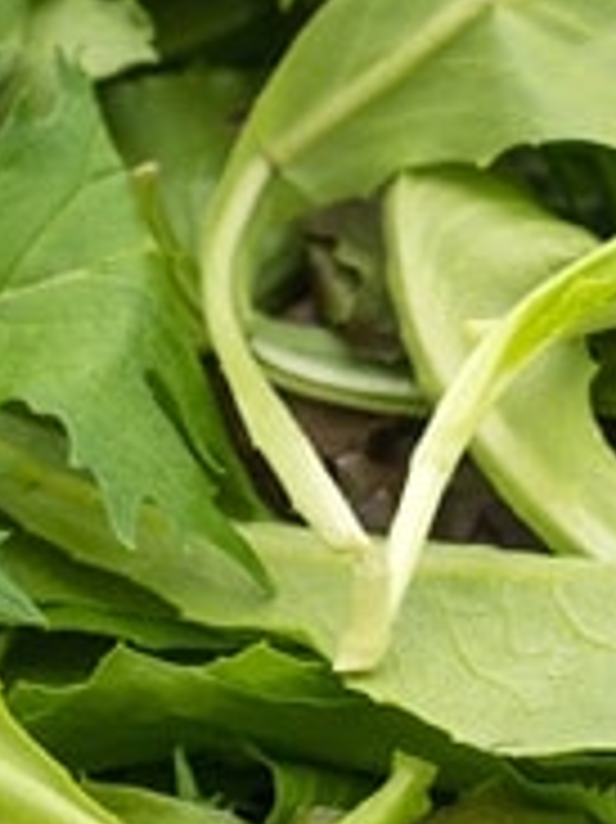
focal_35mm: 265
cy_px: 797
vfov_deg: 7.5
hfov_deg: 5.5
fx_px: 6295
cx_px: -351
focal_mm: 70
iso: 100
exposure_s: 1/100
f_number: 11
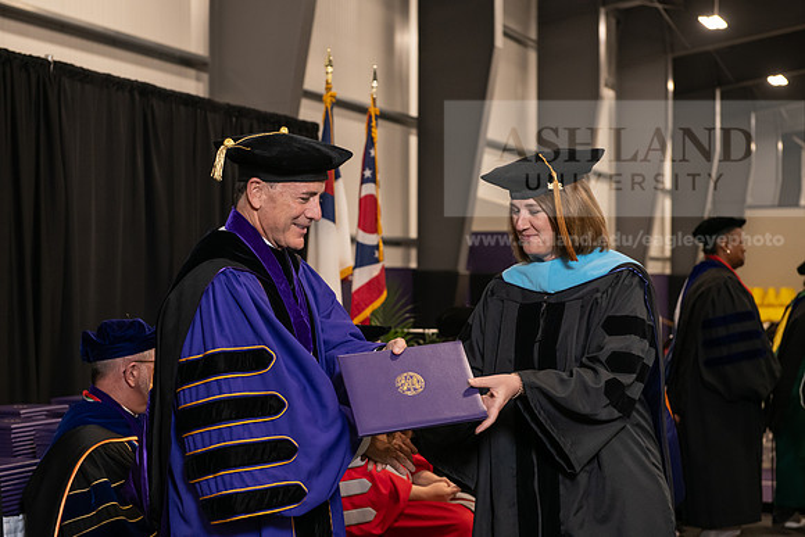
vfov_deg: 19.5
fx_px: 1566
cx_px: 402
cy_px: 268
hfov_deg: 28.8
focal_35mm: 70
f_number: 5
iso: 2000
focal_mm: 70
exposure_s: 1/125
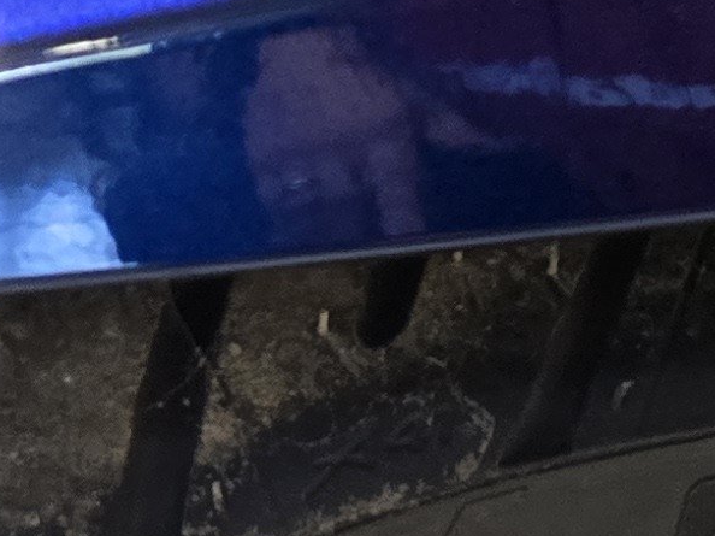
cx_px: 1044
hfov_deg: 12.2
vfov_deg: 8.0
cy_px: 1694
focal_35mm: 155
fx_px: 3200
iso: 400
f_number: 1.8
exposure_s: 1/120
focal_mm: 5.4
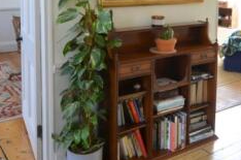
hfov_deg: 46.4
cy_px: 0
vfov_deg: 29.6
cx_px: 133
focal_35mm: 42
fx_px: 281
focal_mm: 10
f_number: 4
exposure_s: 1/60
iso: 400
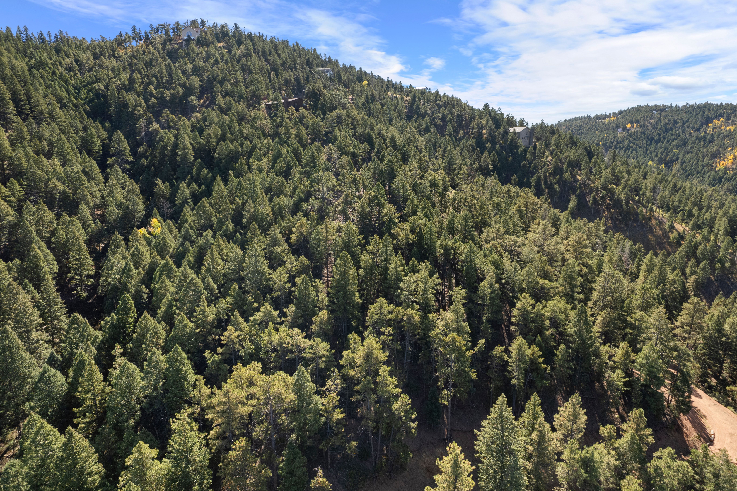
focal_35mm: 22
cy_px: 246
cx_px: 368
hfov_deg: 78.6
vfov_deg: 57.2
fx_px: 450
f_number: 2.8
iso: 100
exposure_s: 1/500
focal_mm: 8.38
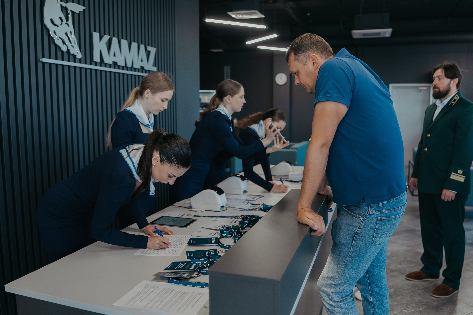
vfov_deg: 46.4
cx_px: 236
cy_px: 158
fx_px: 368
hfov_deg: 65.5
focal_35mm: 28
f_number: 2.5
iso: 160
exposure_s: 1/200
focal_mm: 28
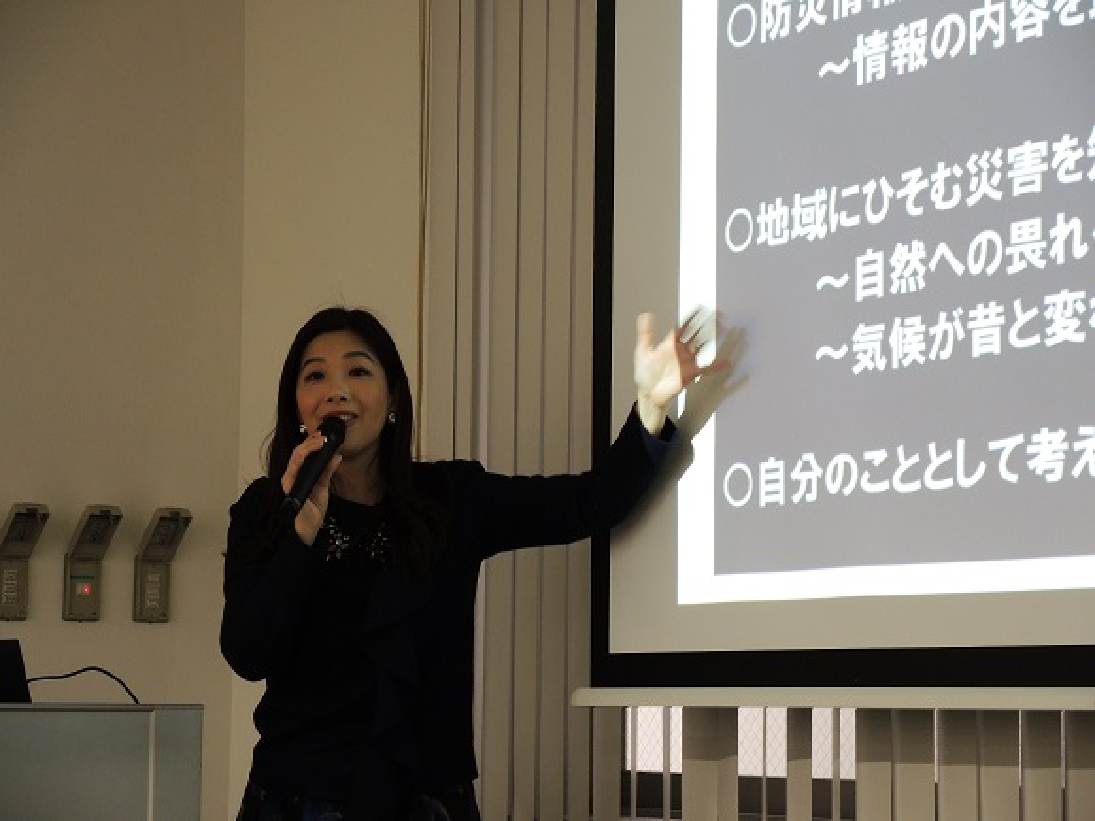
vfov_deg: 14.1
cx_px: 548
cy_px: 410
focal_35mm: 105
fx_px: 3321
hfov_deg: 18.7
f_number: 3.5
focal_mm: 22.1
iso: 400
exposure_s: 1/40
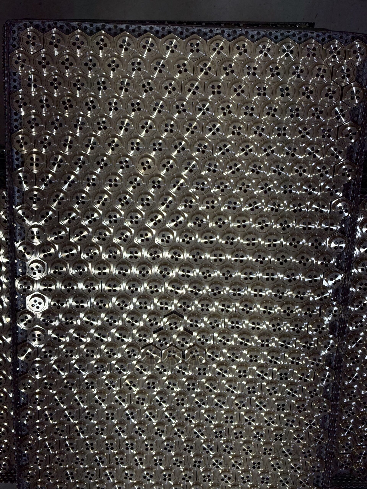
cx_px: 184
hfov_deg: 28.0
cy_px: 244
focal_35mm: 52
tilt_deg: -73.3
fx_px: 735
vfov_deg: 36.8
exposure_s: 1/144
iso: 25
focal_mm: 5.96
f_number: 1.6
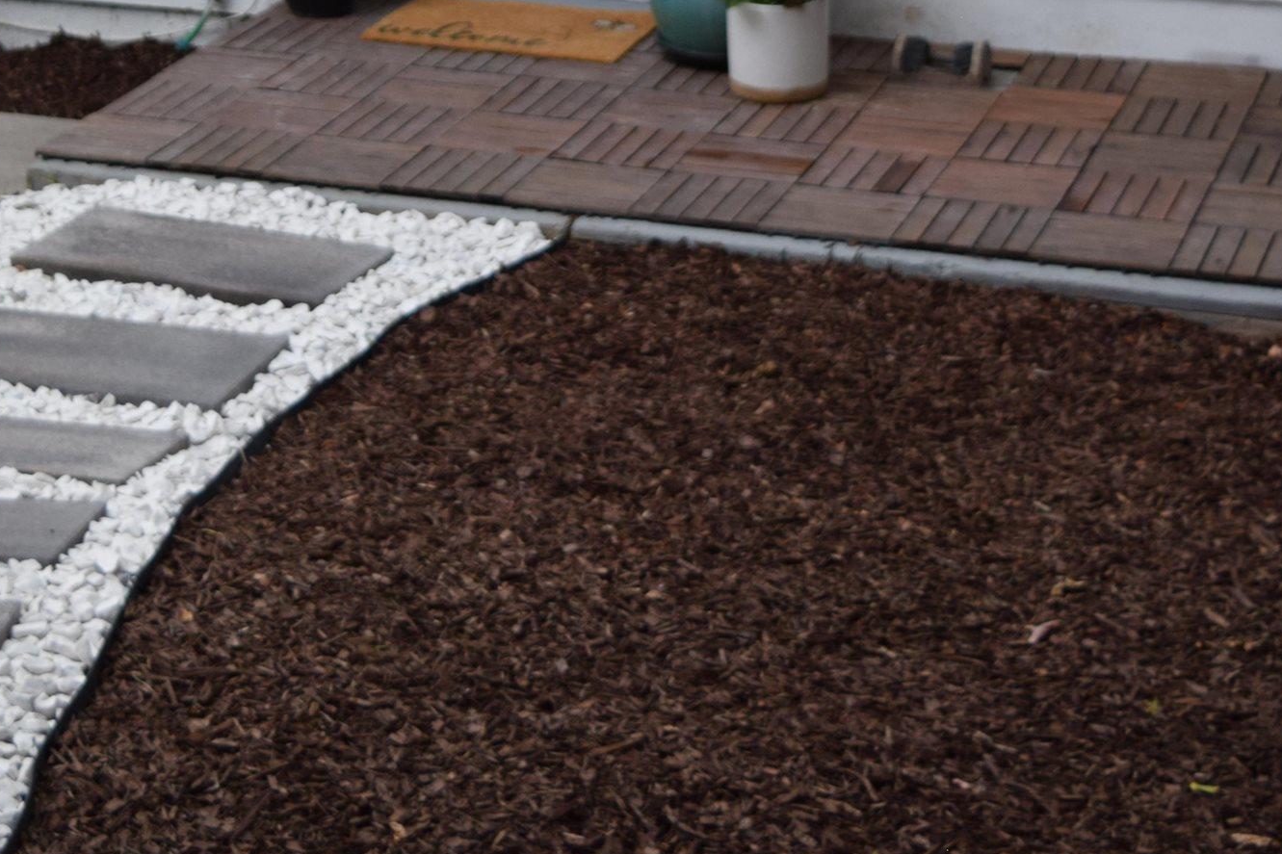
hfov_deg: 22.6
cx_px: 510
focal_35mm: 90
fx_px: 3204
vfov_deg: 14.9
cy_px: -33
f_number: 4
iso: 560
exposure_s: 1/60
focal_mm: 26
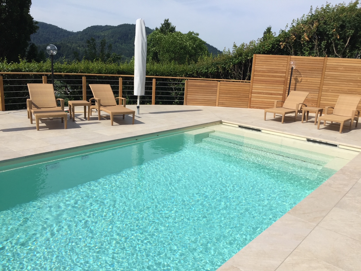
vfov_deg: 48.2
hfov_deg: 61.7
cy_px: 136
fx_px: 302
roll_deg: -4.2
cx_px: 180
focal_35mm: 29
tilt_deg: -13.1
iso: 32
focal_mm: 4.15
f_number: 2.2
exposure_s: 1/2639
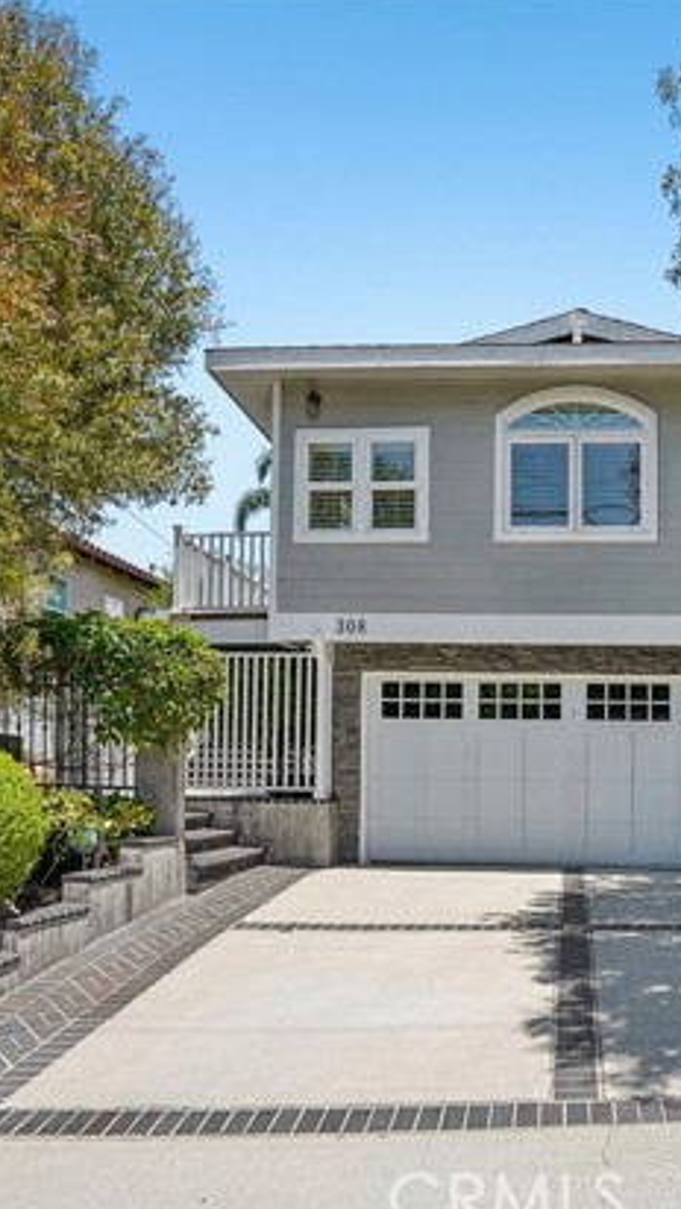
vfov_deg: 71.9
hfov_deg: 42.2
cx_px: 555
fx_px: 834
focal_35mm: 26
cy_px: 616
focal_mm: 16
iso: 400
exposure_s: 1/500
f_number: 8
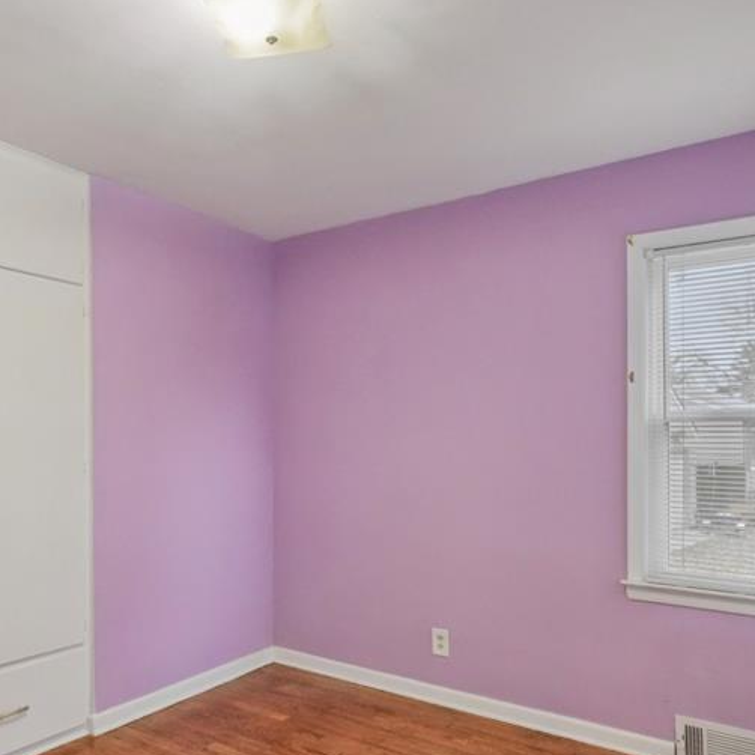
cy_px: 459
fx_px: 642
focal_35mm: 26
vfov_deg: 60.4
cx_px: 287
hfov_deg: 60.2
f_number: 8
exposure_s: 1/30
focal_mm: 10
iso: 4000
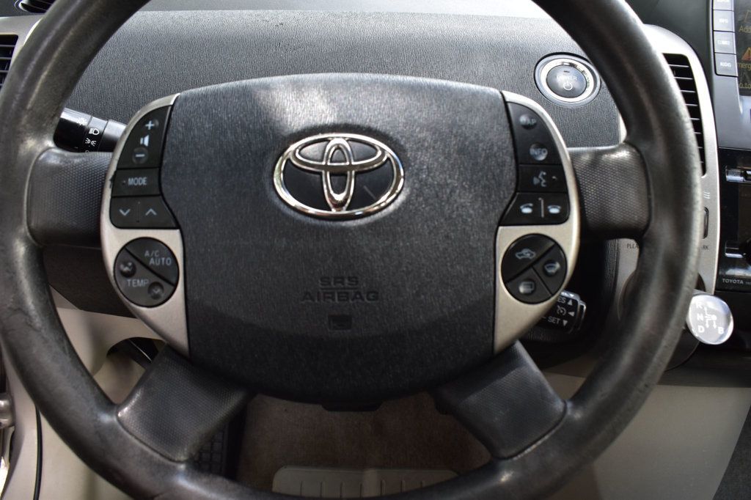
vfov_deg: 39.9
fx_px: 688
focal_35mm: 33
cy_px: 250
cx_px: 376
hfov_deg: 57.2
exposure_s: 1/60
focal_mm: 22
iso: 400
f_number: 8
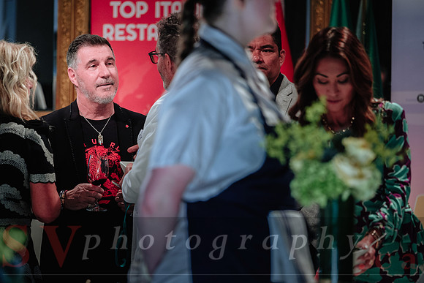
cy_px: 142
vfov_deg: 8.1
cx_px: 212
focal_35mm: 170
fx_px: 2001
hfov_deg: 12.1
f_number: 2.8
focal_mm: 110.6
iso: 1600
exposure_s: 1/125
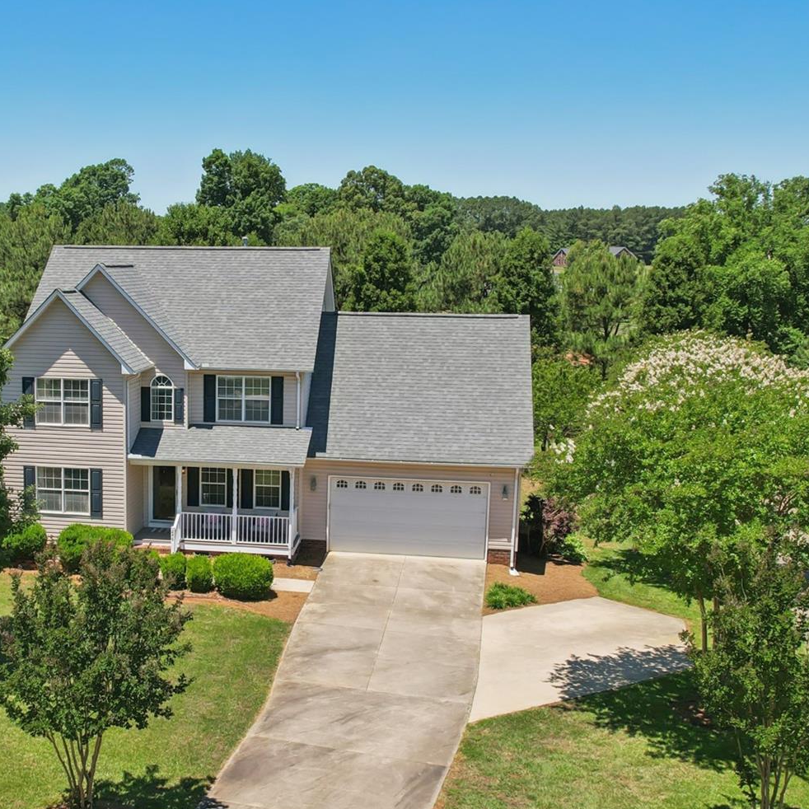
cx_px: 234
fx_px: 1031
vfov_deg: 42.8
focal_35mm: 39
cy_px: 442
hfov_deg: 41.9
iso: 100
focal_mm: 8.4
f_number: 2.8
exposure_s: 1/240
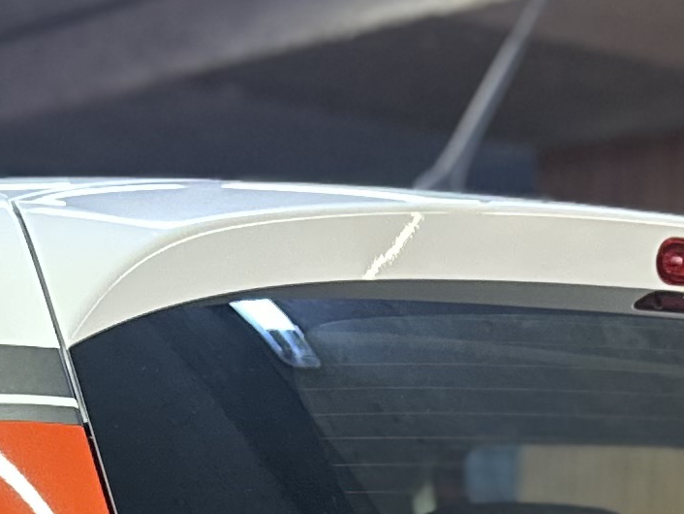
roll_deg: -1.3
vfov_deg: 9.9
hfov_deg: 14.4
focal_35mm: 137
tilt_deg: -9.1
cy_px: 1111
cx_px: 291
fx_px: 2708
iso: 400
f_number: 1.78
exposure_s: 1/50
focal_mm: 6.86
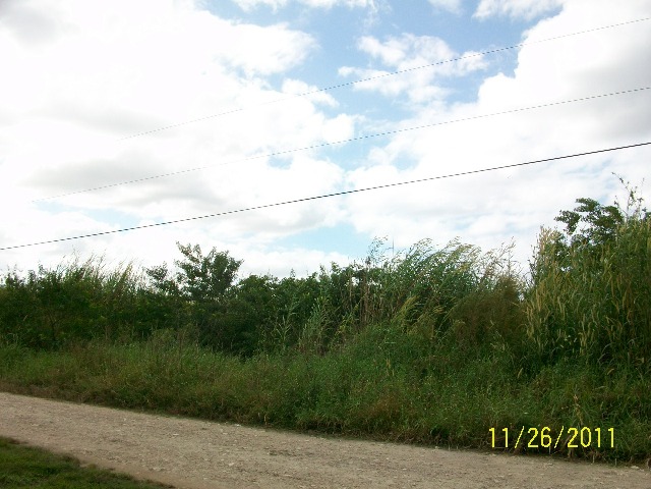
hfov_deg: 56.8
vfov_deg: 44.2
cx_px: 326
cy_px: 244
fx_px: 602
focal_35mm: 32
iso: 64
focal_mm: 5.7
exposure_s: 1/250
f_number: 5.5
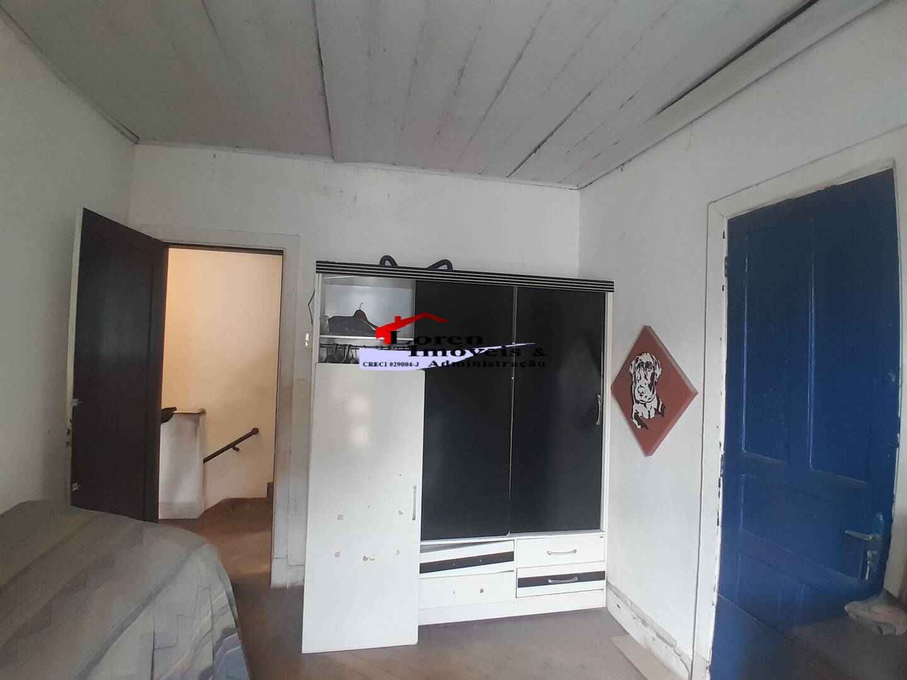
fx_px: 445
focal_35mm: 17
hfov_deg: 91.0
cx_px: 454
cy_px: 340
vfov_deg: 74.7
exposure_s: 1/24
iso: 200
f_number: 2.2
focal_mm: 1.46
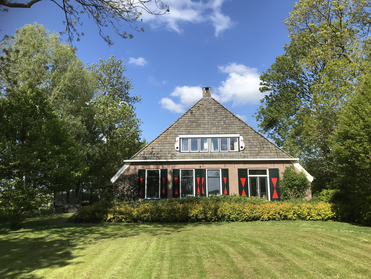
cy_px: 140
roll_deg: -0.5
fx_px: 300
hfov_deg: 63.4
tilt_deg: +9.7
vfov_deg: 49.7
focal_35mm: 28
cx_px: 186
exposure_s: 1/1808
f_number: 1.8
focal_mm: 3.99
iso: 20
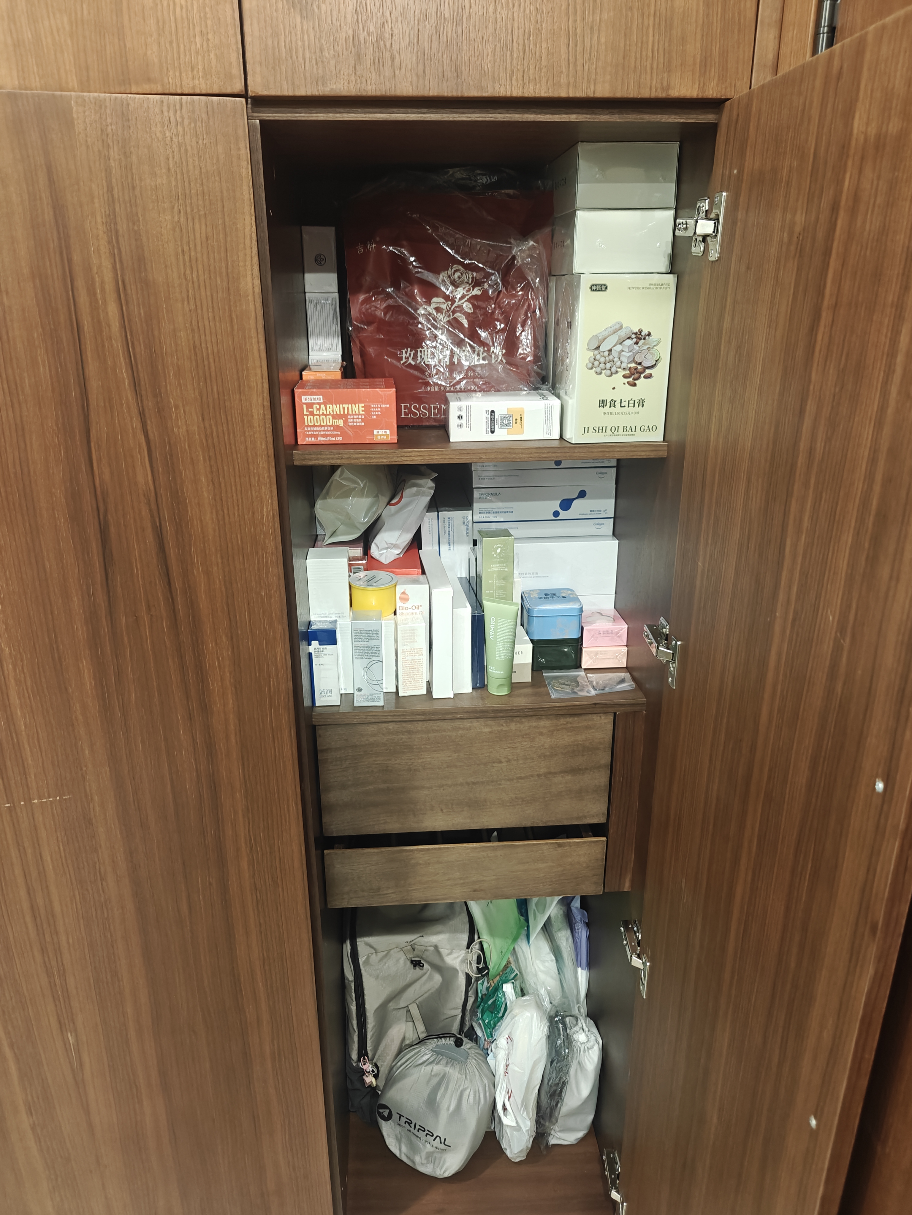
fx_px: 808
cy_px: 608
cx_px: 456
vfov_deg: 73.9
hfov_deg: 58.9
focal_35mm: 23
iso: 2000
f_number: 1.6
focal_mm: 6.06
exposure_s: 1/50
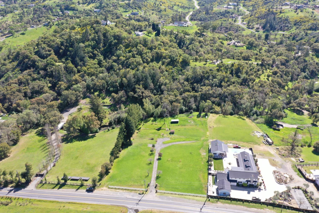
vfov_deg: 46.4
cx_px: 160
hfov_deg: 65.5
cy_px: 106
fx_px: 248
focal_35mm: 28
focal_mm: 10.26
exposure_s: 1/120
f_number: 6.3
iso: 100
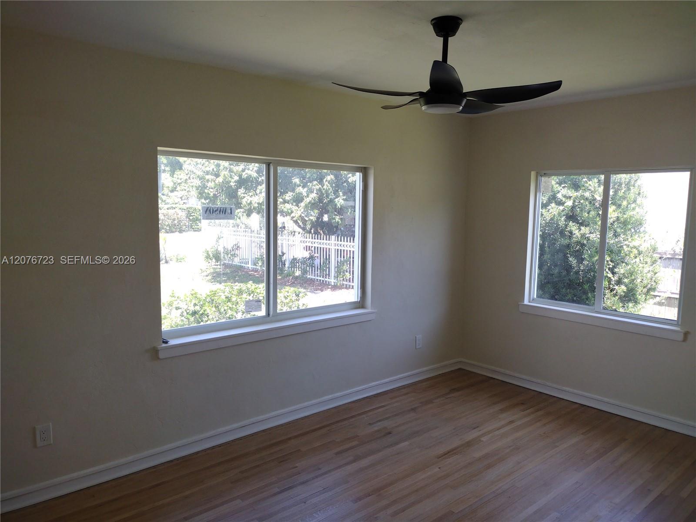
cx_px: 348
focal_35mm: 27
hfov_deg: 65.3
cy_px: 261
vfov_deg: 51.4
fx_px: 543
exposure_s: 1/120
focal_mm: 4.71
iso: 140
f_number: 1.7
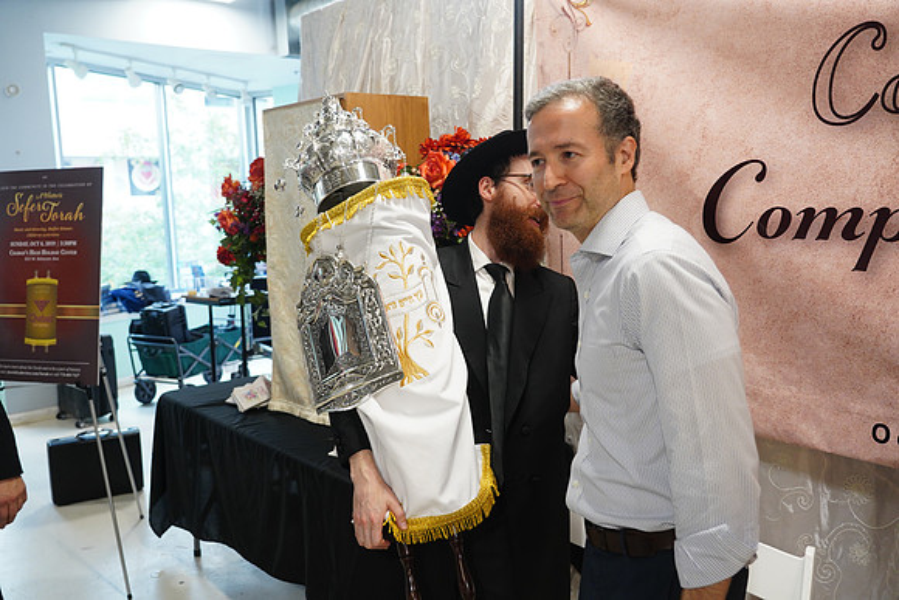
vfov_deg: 42.3
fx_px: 774
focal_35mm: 31
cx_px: 450
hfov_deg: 60.3
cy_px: 300
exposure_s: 1/100
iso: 2000
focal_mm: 31
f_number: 4.5
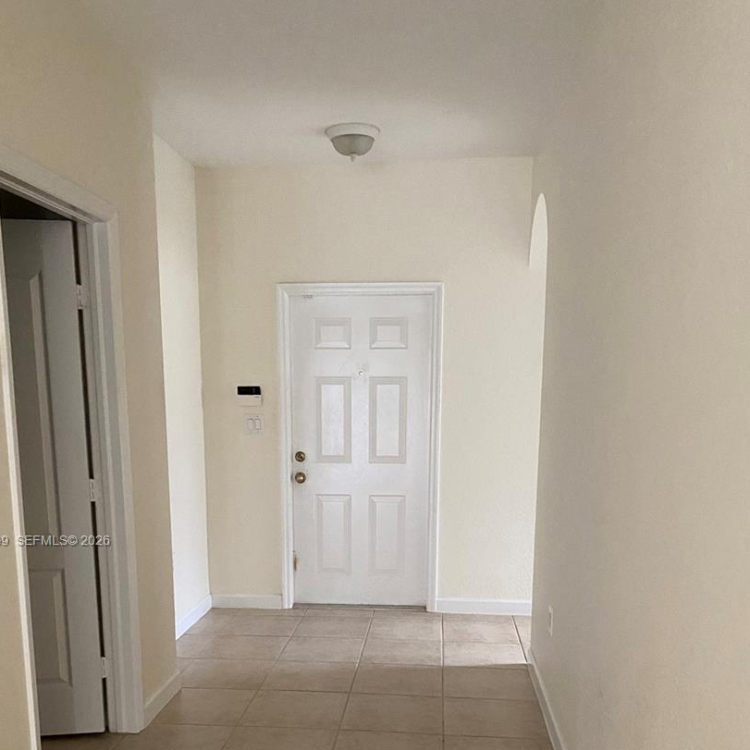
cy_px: 542
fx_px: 833
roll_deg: +1.1
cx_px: 355
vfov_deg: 47.1
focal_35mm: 34
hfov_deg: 48.4
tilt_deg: -9.7
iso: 500
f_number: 1.8
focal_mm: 4.25
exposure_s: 1/60
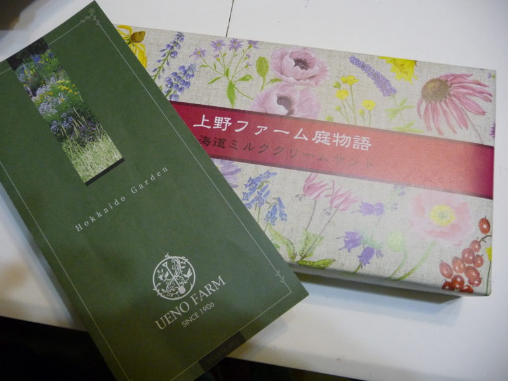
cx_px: 254
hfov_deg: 63.4
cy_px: 190
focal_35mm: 28
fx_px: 411
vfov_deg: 49.7
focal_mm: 4.7
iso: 400
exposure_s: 1/30
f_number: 3.3
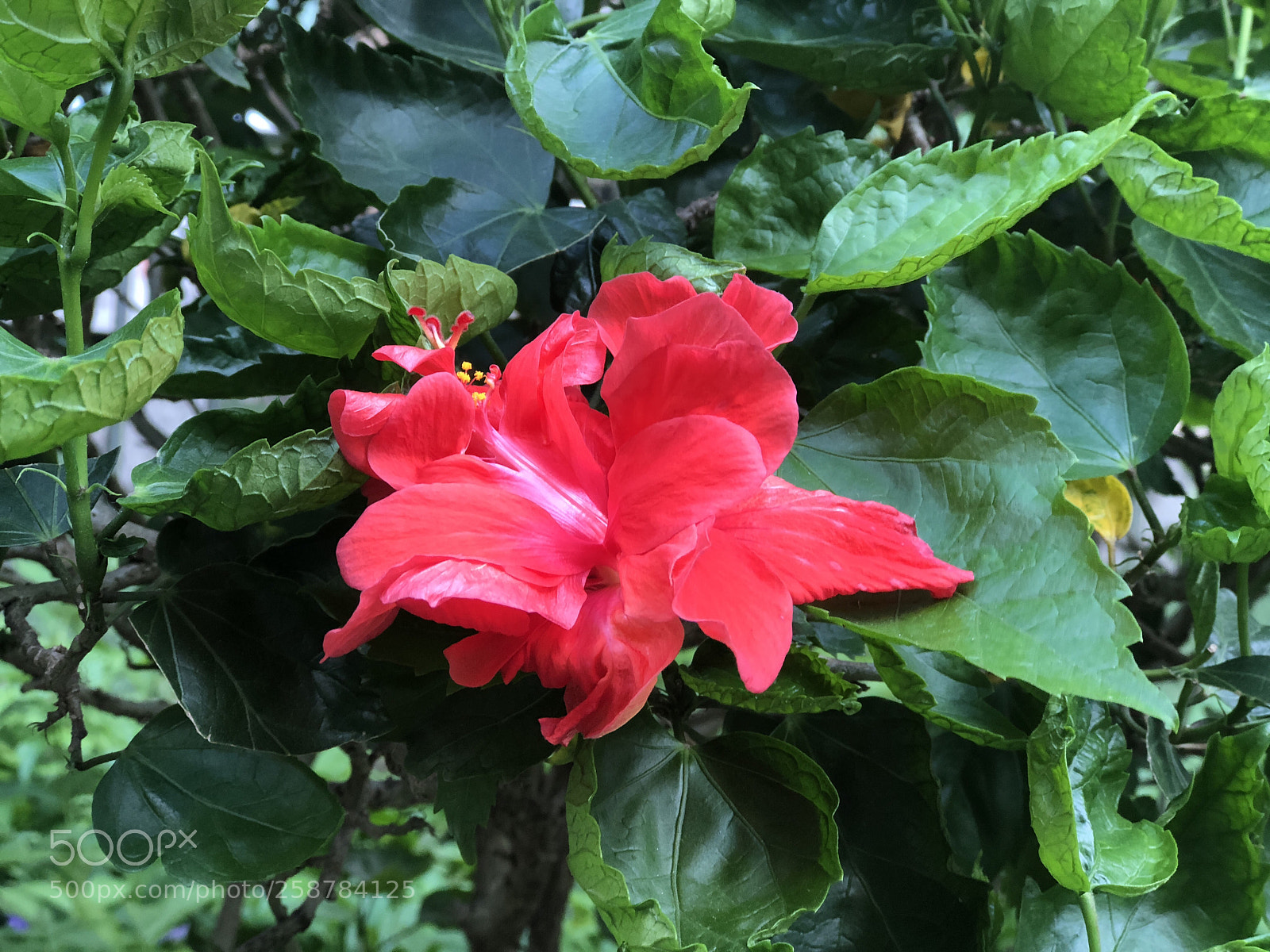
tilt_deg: -5.4
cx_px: 635
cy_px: 476
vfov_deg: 25.7
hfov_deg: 33.8
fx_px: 2091
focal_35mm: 57
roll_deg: -3.9
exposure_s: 1/60
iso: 64
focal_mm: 6.6
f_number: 2.8
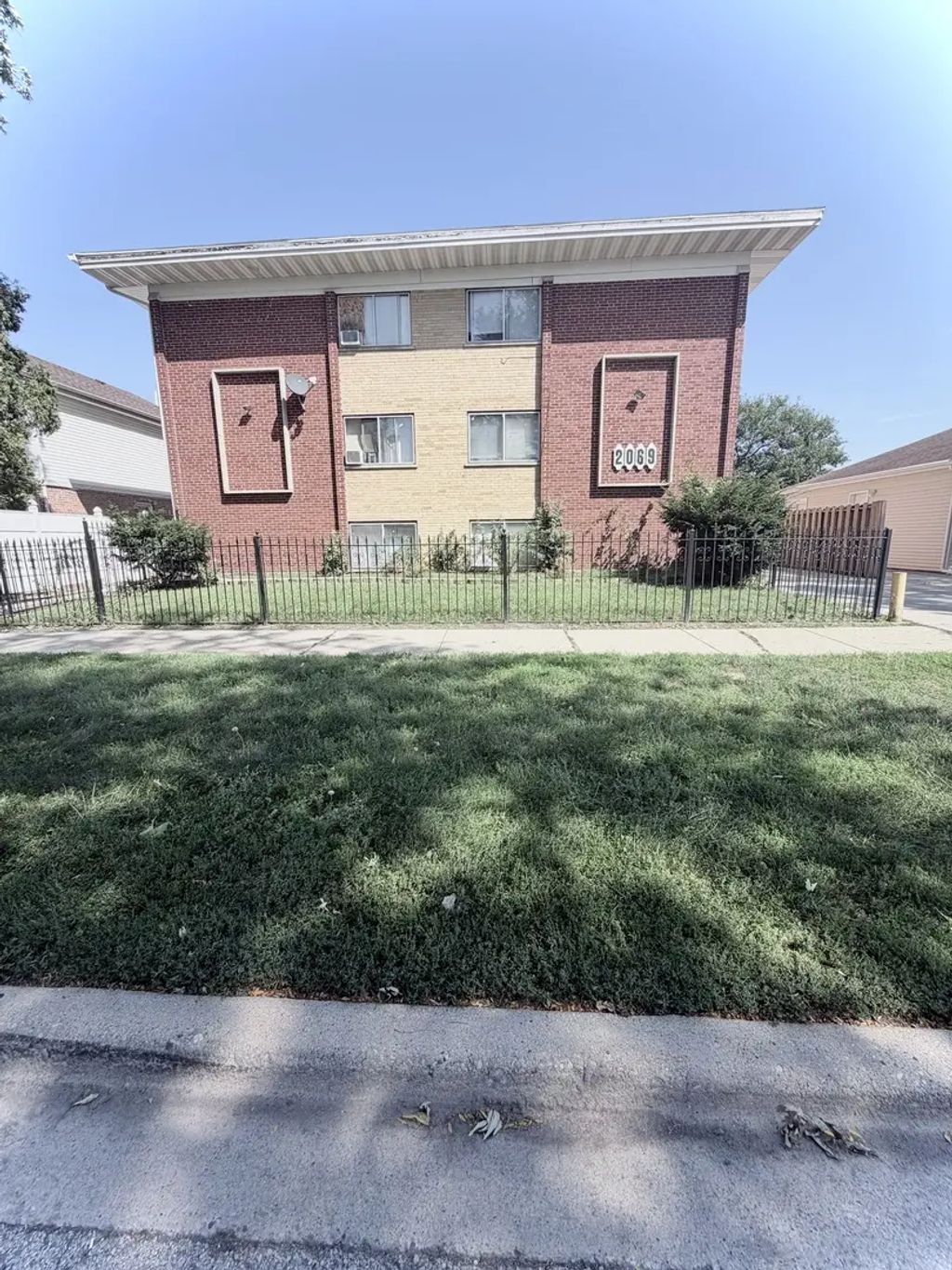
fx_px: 513
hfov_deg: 85.7
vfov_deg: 102.1
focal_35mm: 14
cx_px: 476
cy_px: 635
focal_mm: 2.22
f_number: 2.2
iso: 40
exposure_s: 1/770
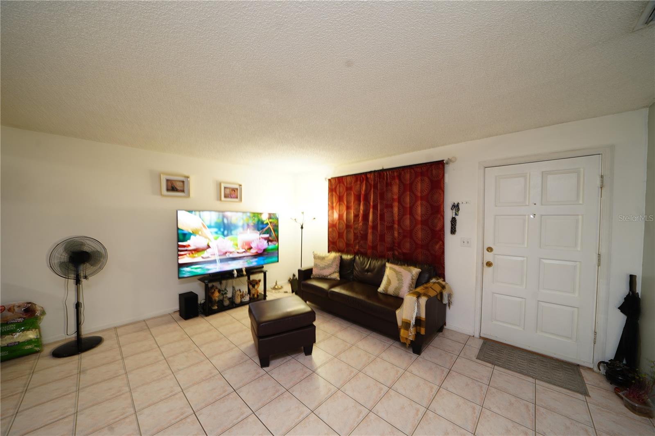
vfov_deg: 90.0
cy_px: 218
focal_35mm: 12
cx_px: 328
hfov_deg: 112.6
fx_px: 218
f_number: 6.3
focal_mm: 12
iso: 100
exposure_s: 1/2.5
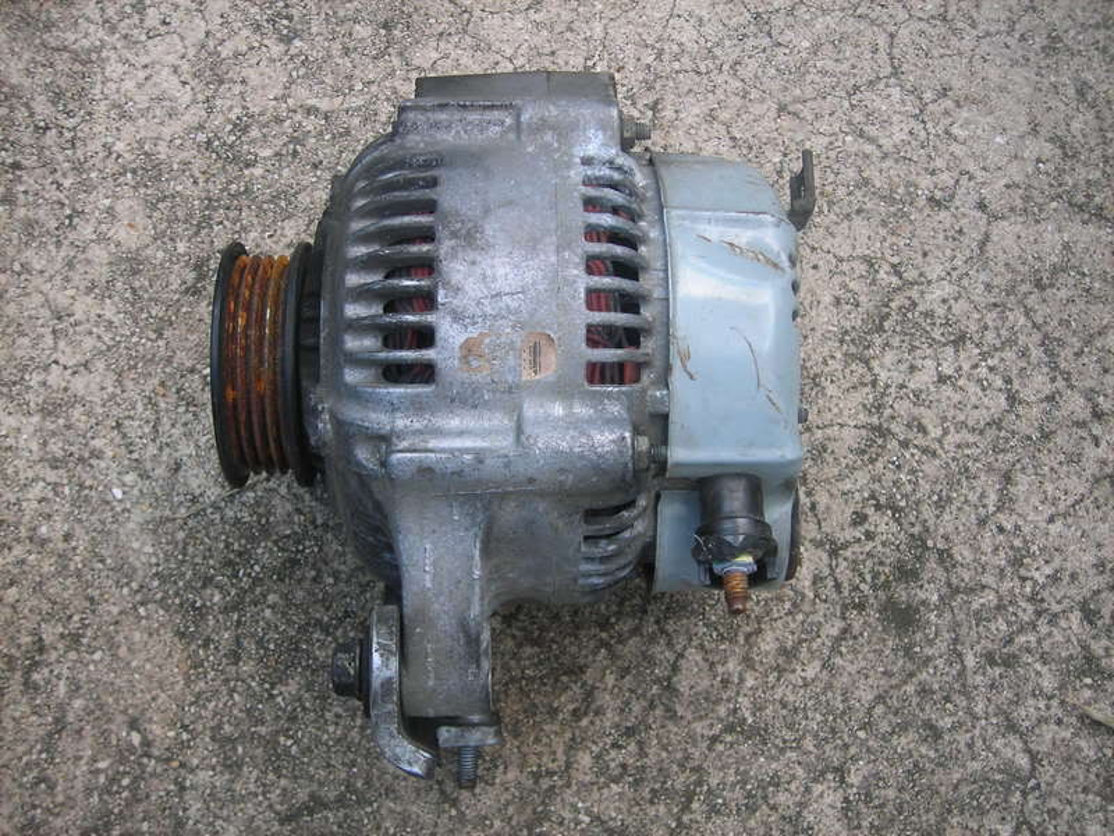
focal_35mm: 47
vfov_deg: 30.9
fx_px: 1513
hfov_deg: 40.4
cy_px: 418
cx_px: 557
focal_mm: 7.8
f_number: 3.4
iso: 50
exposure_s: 1/207
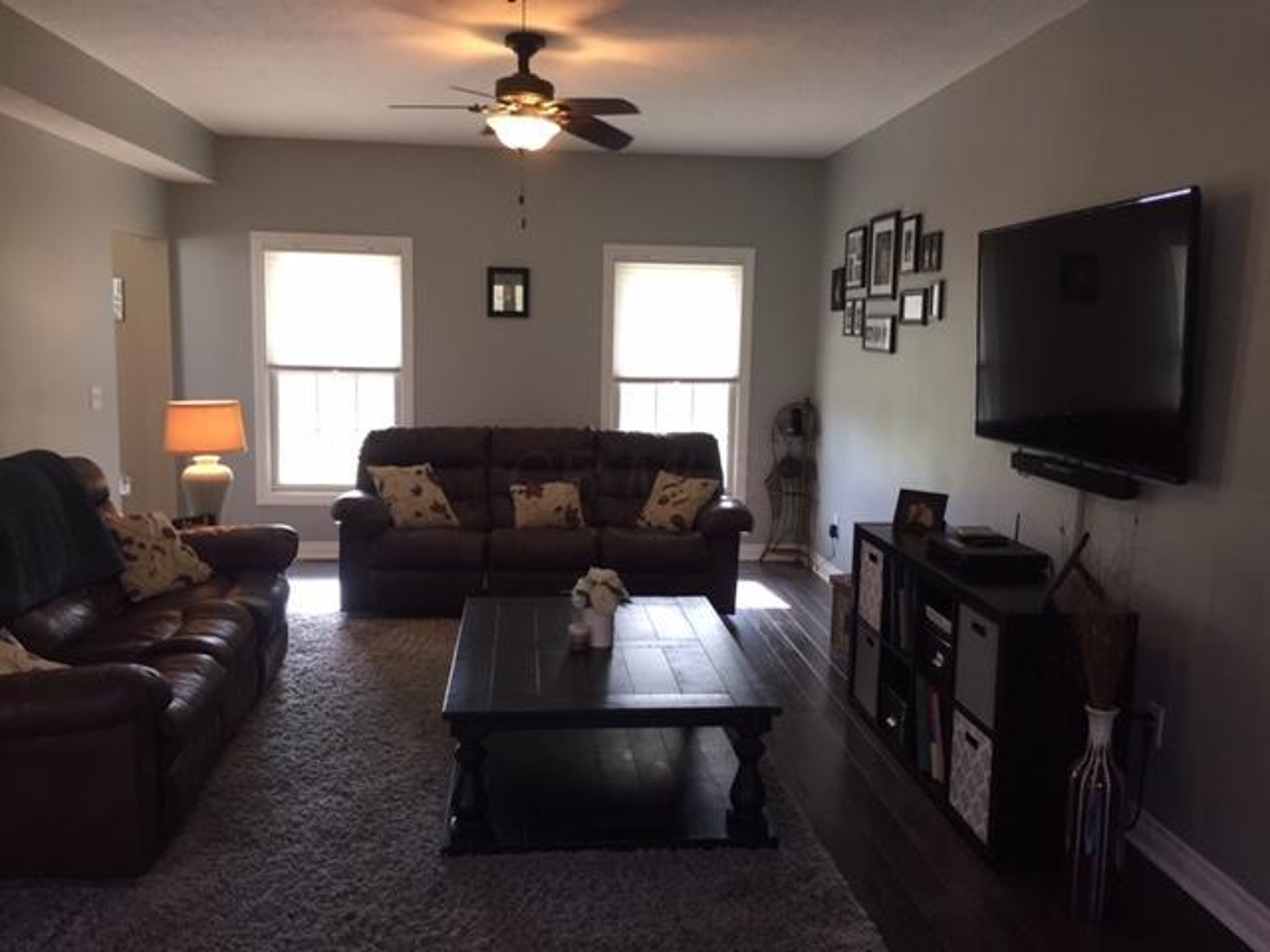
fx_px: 1064
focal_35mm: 29
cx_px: 635
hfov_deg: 61.7
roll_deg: -1.7
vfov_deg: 48.2
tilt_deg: -9.6
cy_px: 476
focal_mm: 4.15
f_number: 2.2
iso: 50
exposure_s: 1/30
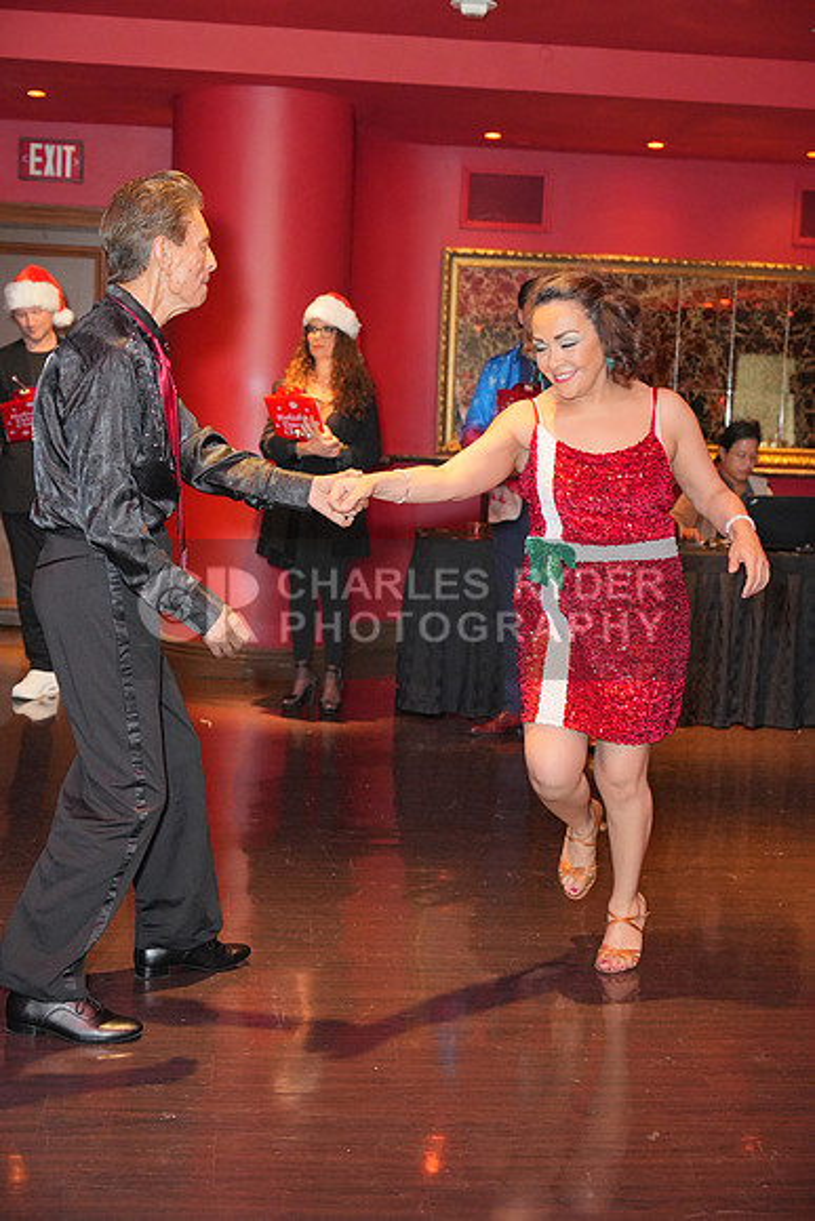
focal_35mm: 48
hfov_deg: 28.1
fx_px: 1629
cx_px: 408
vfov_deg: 41.1
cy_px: 610
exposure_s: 1/200
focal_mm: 48
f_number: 4
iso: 4000
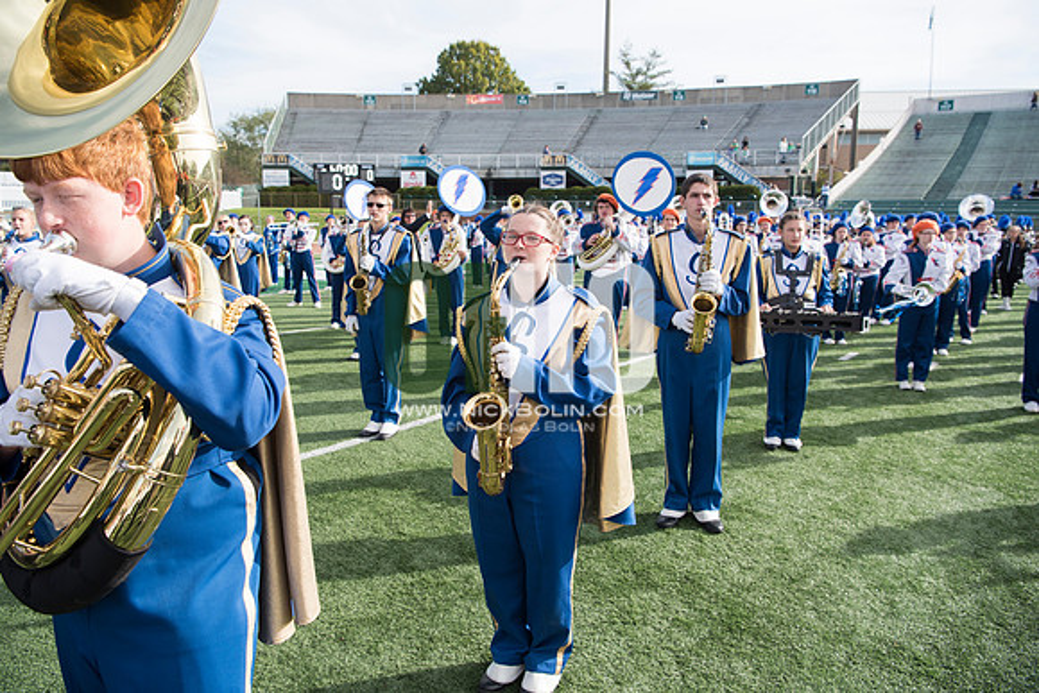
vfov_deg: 53.2
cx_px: 520
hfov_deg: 73.7
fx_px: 693
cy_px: 346
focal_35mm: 24
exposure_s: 1/800
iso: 250
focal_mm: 24
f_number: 5
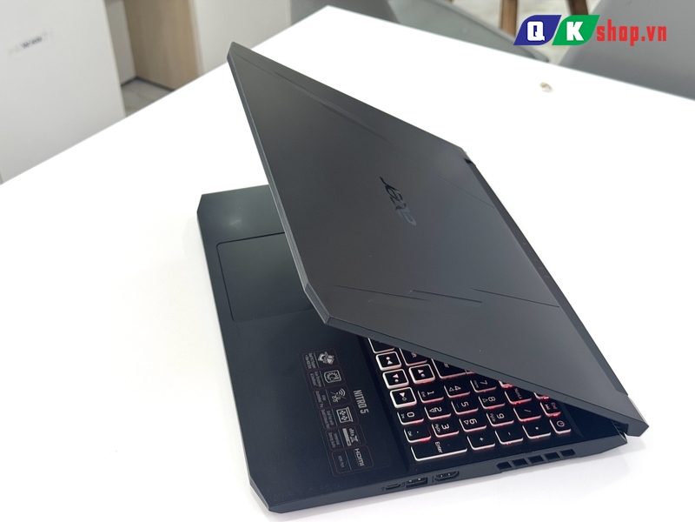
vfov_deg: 30.3
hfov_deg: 39.7
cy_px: 261
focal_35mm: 48
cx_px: 348
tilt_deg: -37.7
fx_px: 964
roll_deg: +2.4
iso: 64
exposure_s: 1/121
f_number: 1.78
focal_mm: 6.76
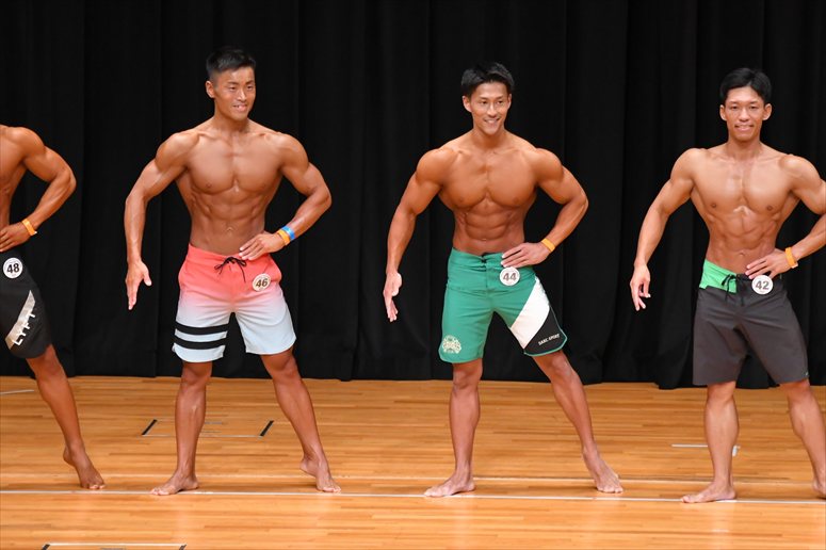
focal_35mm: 270
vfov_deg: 5.1
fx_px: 6192
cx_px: 413
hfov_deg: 7.6
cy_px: 275
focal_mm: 180
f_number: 5.6
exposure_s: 1/400
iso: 4000
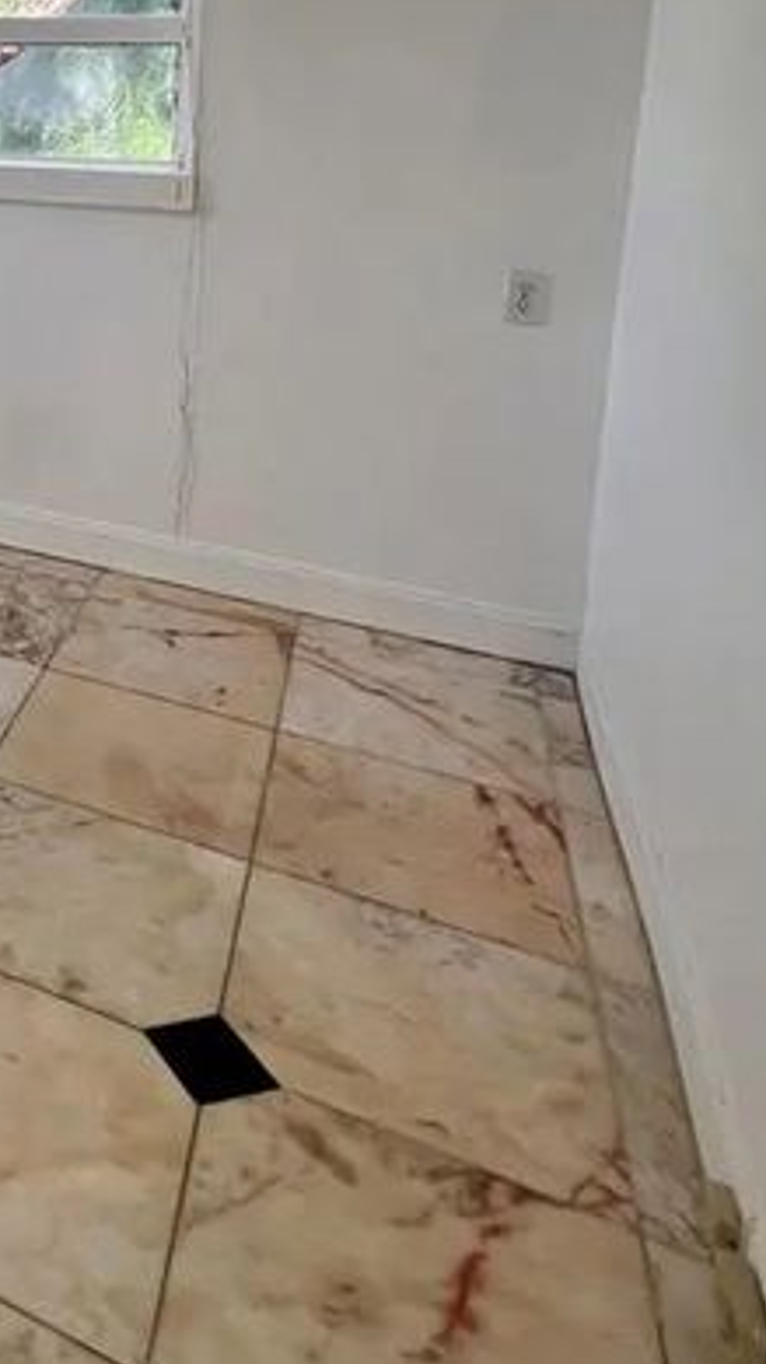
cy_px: 191
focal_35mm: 31
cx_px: -311
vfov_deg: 56.0
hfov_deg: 28.3
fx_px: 1121
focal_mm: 1.57
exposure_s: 1/201
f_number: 1.8
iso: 32
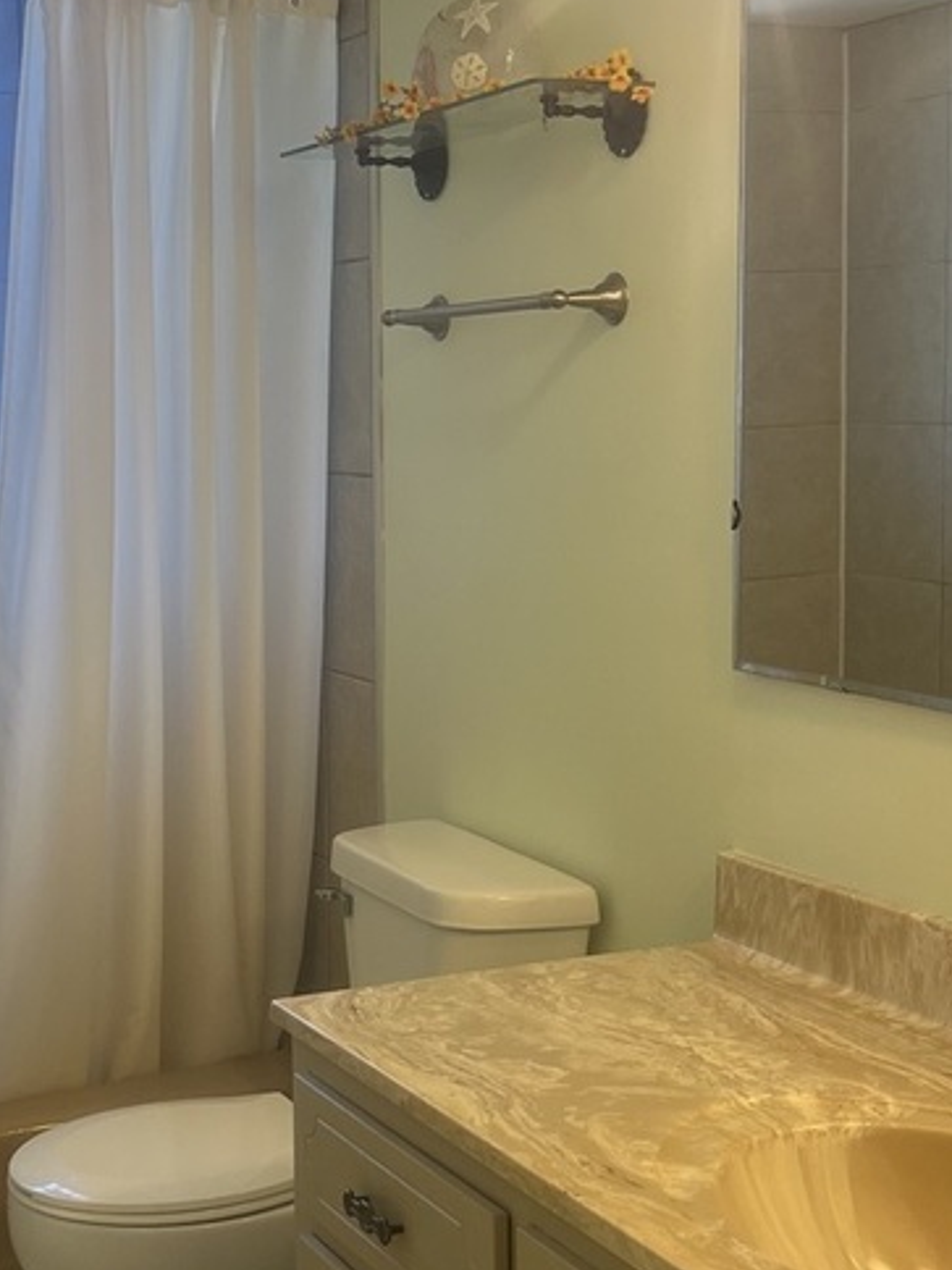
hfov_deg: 25.2
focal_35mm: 58
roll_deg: +0.5
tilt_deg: -9.0
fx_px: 2127
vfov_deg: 33.1
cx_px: 370
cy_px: 761
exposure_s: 1/144
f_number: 1.5
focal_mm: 5.7
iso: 64
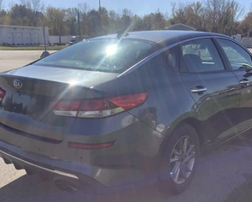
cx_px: 144
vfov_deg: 36.4
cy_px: 112
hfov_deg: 44.7
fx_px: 306
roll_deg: +0.2
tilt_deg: -13.7
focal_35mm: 41
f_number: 2.4
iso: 25
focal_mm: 3.3
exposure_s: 1/1199
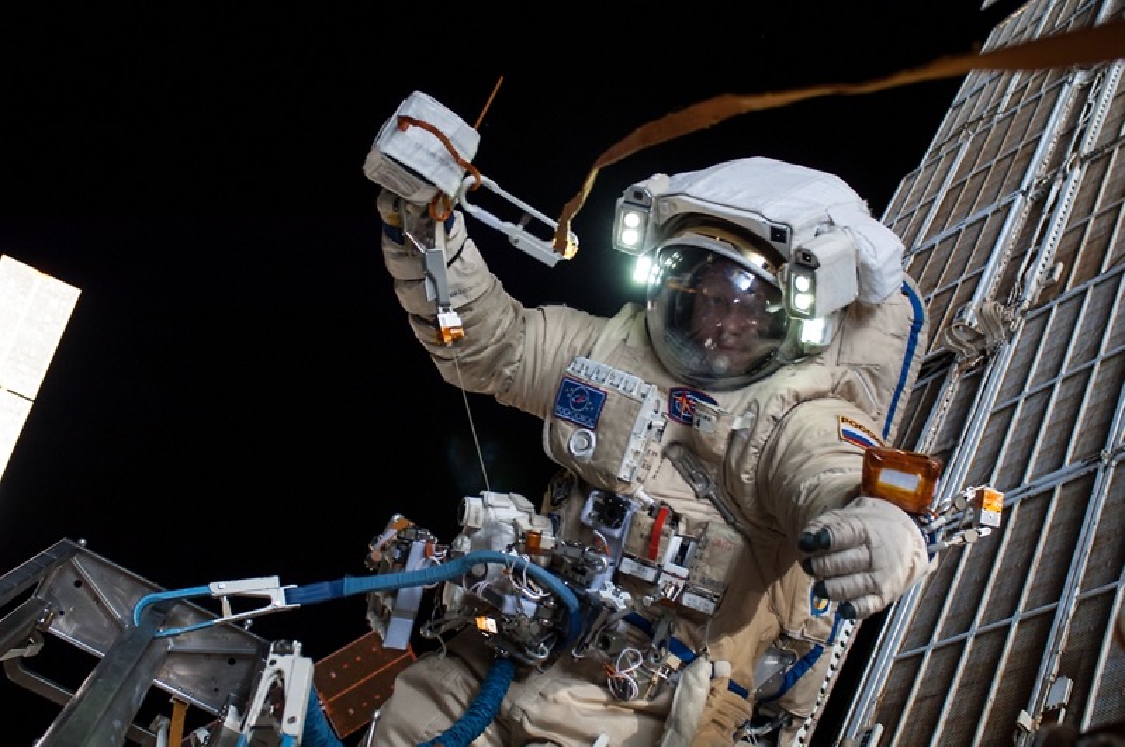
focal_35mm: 42
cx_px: 562
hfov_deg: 46.5
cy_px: 374
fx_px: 1311
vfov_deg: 31.8
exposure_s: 1/100
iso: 200
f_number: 5
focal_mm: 28
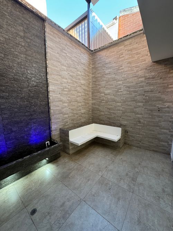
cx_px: 86
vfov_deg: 102.1
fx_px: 93
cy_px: 116
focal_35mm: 14
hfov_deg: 85.7
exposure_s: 1/99
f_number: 2.2
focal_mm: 2.22
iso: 160
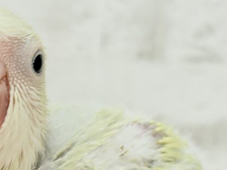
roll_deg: -1.9
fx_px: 970
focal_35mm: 148
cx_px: 62
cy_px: 153
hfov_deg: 13.3
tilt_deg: -7.1
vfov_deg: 10.0
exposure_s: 1/50
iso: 40
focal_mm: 5.96
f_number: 1.6
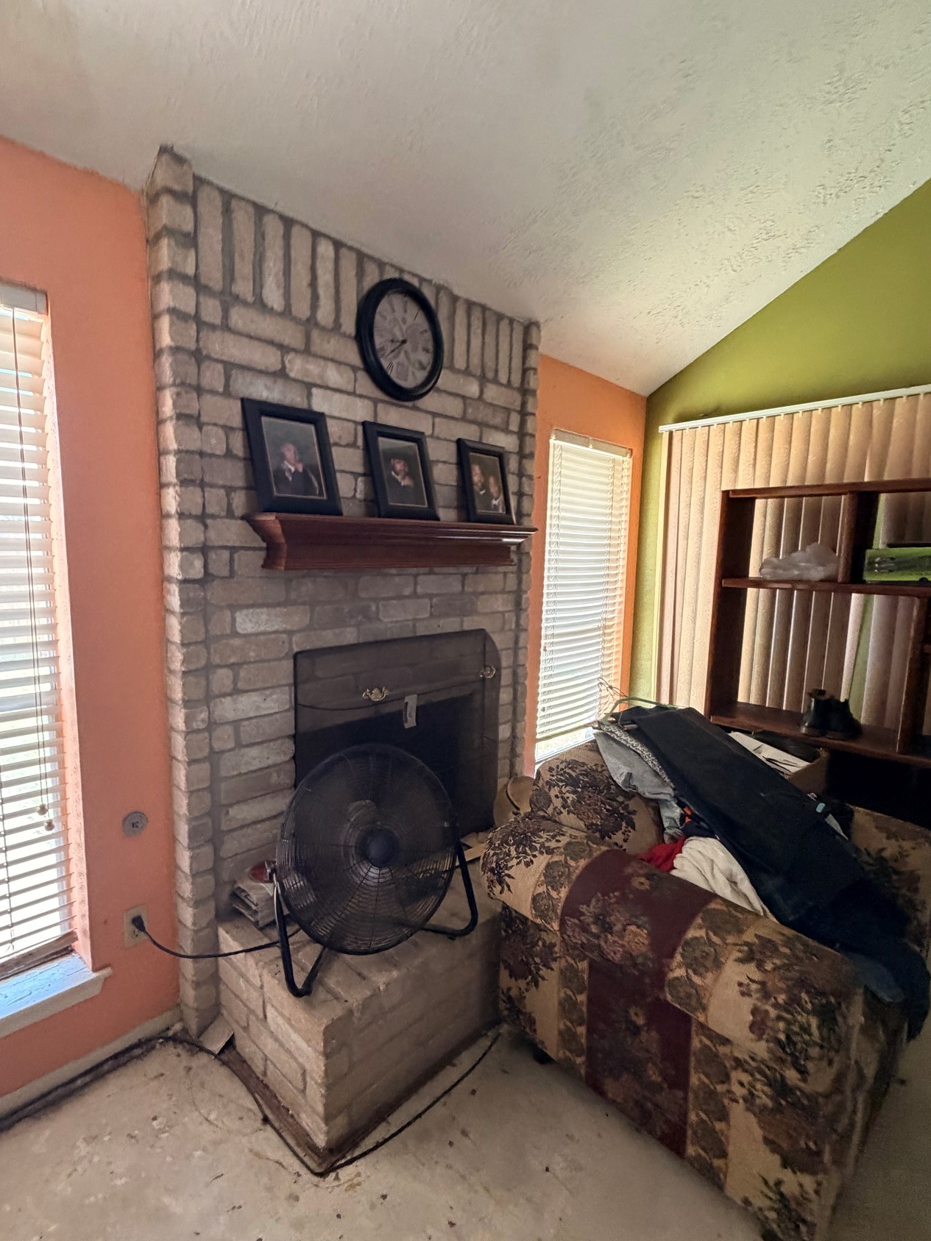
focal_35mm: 17
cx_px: 399
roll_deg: +1.5
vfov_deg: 91.0
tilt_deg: -7.1
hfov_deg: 74.3
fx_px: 610
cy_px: 631
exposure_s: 1/60
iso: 400
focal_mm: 2.22
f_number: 2.2
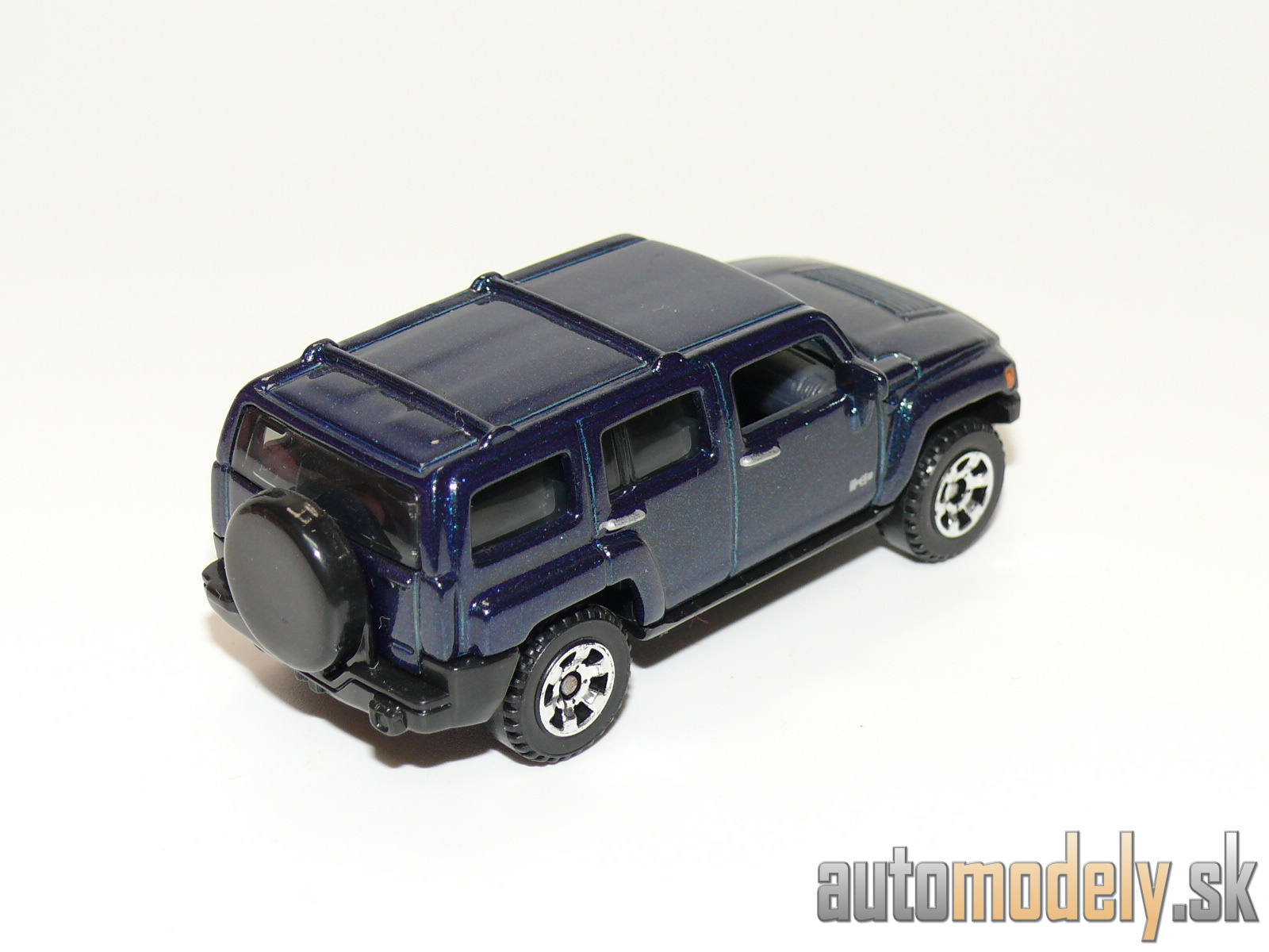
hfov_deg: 23.8
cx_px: 634
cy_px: 476
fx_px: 3006
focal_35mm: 82
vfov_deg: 18.0
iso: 100
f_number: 4
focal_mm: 12.1
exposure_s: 1/30
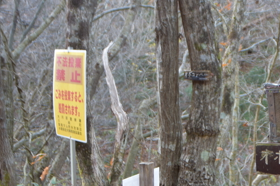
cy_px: 170
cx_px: 261
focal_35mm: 62
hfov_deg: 30.6
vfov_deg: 21.3
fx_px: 484
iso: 125
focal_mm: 17
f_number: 2.8
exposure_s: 1/30
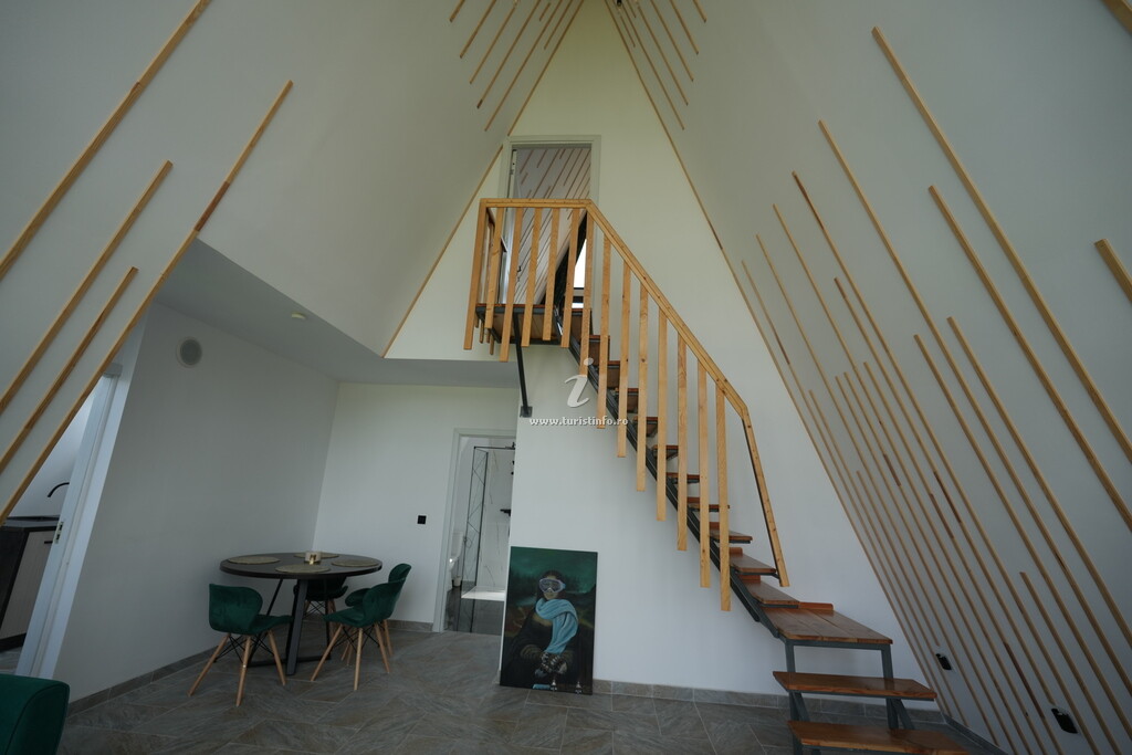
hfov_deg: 96.7
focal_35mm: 16
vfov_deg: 73.8
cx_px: 566
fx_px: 503
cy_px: 378
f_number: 4
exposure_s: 1/160
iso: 250
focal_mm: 16
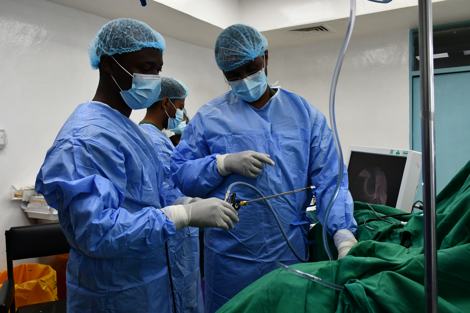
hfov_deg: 61.9
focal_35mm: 30
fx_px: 392
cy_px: 156
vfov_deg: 43.6
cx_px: 235
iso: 1000
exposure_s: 1/200
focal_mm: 20
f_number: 7.1
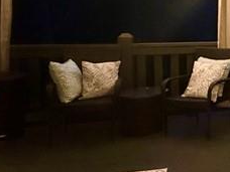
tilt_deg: -2.2
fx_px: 419
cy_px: 12
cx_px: 361
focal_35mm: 63
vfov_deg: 22.6
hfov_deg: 23.4
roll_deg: +0.5
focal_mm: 2.22
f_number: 2.2
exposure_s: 1/30
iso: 2000
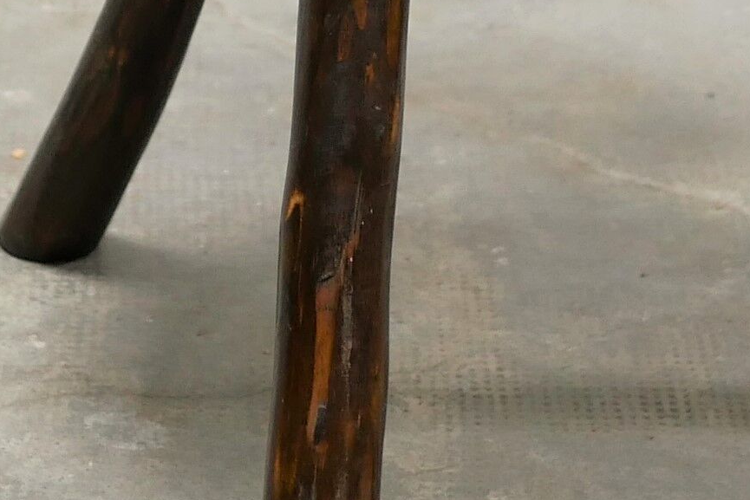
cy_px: -513
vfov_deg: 6.1
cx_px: 254
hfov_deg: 9.3
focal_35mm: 221
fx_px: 4605
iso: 400
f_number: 1.7
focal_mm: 20
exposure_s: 1/60
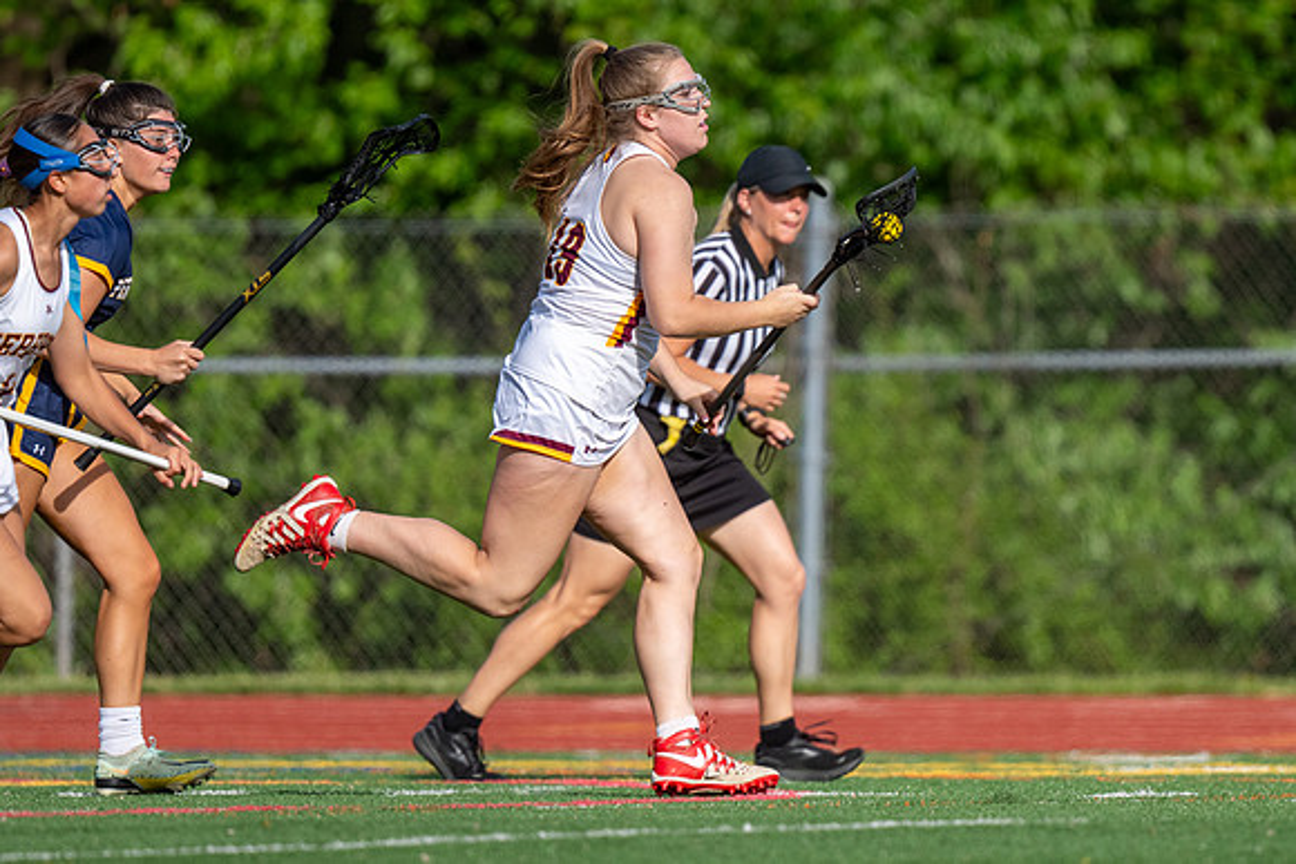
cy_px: 403
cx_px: 657
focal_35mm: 789
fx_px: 28420
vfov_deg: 1.7
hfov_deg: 2.6
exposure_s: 1/2500
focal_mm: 500
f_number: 5.6
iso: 640
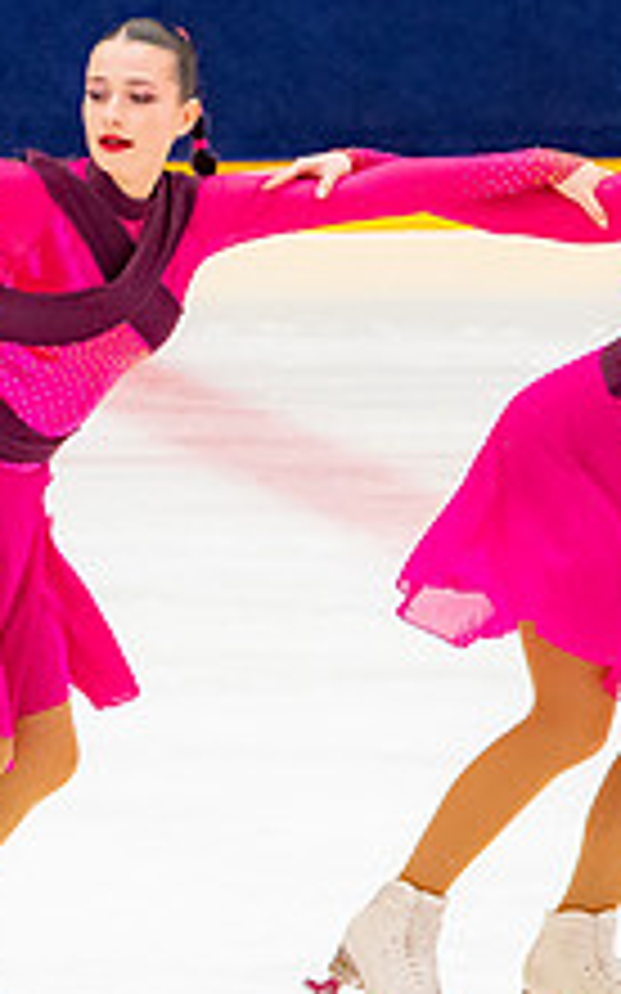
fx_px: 20946
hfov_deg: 1.7
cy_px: 407
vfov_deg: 2.7
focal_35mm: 773
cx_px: -581
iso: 2200
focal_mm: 180
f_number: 5.6
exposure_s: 1/320
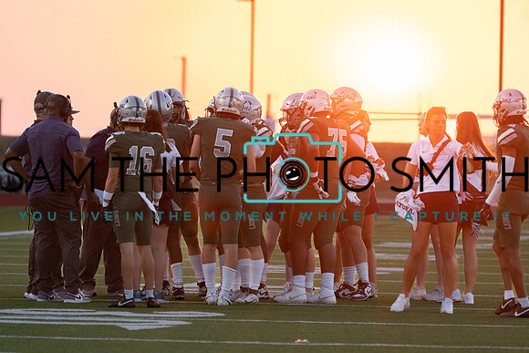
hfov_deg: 6.1
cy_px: 176
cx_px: 264
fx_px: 4982
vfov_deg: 4.1
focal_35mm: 339
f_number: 5.6
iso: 4000
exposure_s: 1/1250
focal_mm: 339
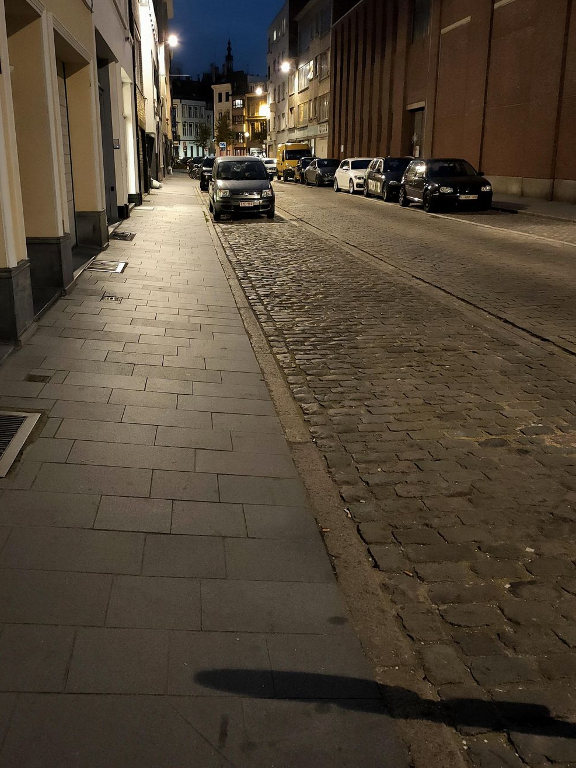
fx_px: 777
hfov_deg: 40.6
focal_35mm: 35
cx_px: 248
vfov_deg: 52.6
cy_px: 379
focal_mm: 4.77
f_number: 1.7
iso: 4452
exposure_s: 1/17.1
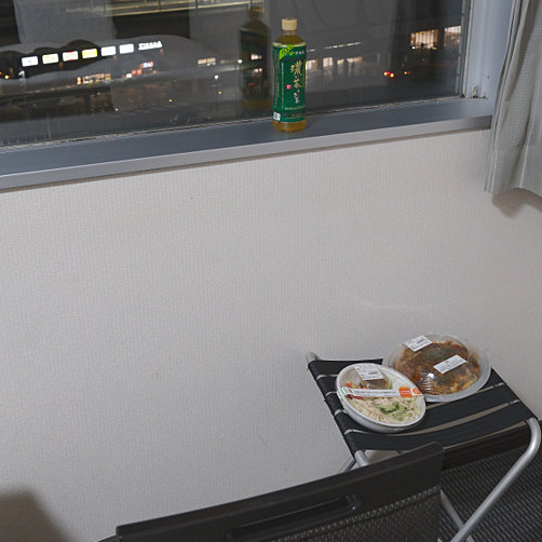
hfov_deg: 42.8
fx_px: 691
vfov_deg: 42.7
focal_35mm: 39
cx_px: 269
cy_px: 234
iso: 1250
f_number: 5
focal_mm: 19.9
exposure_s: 1/28
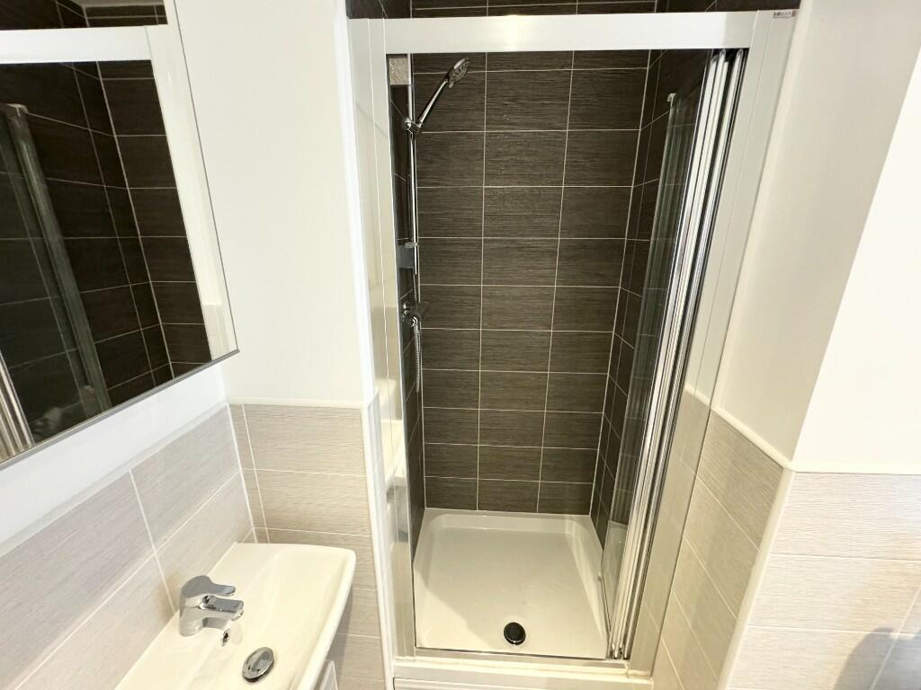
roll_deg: -0.4
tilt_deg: -16.5
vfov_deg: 85.7
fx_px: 372
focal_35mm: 14
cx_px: 460
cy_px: 345
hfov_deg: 102.1
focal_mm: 2.22
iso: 1000
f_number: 2.2
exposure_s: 1/50
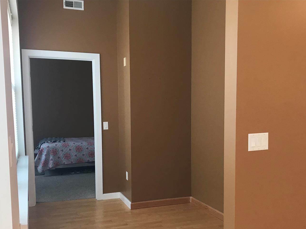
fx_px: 309
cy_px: 143
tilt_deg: -5.4
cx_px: 137
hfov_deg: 52.5
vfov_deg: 40.4
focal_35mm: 35
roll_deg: +0.2
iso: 40
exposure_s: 1/20
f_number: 1.8
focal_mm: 3.99
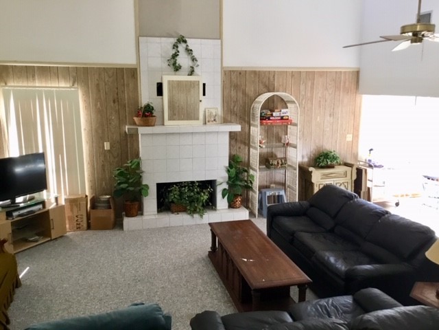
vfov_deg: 45.4
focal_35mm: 31
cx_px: 220
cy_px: 165
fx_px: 393
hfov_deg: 58.4
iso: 64
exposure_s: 1/30
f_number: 2.4
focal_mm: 3.3
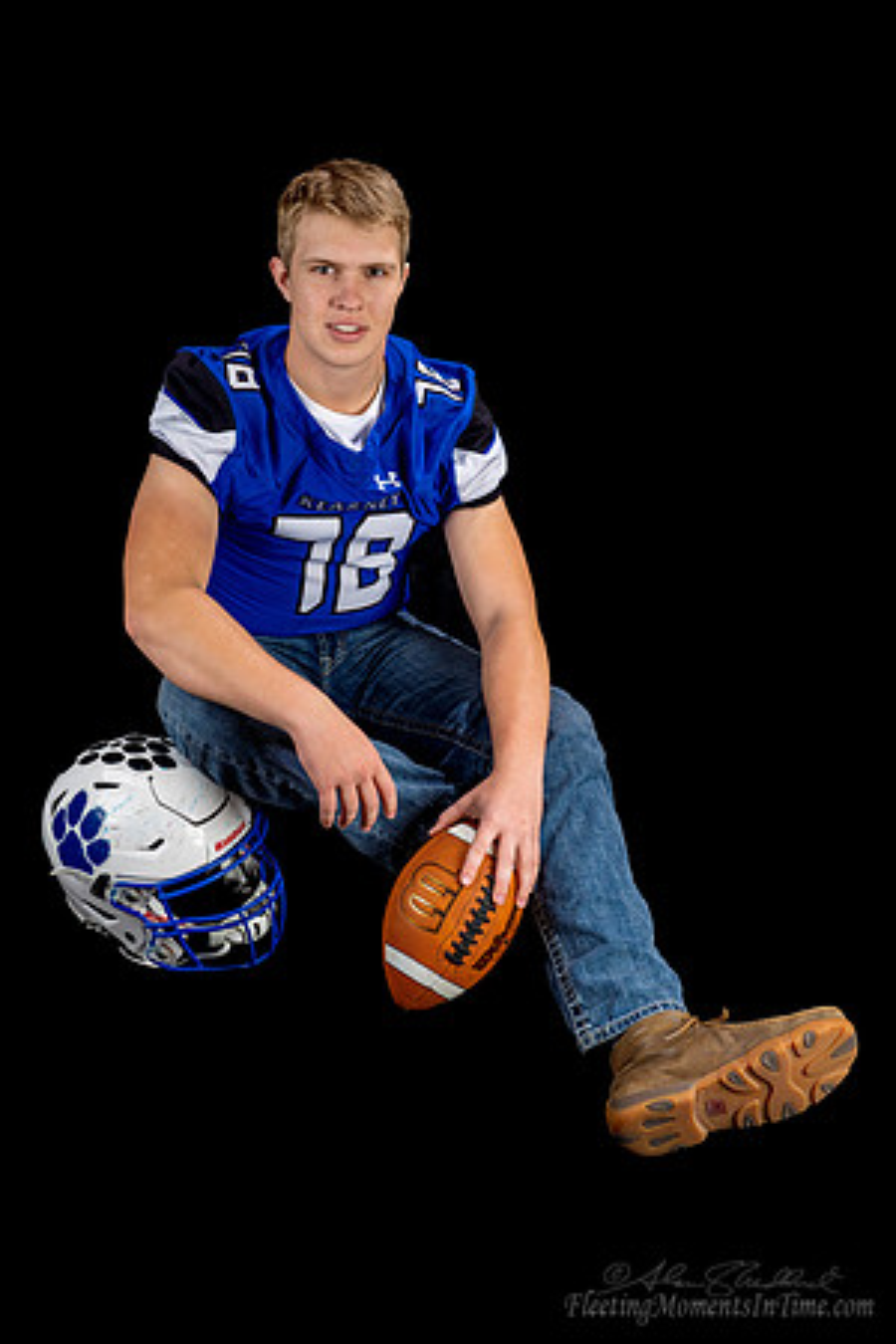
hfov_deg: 33.4
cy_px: 672
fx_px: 1493
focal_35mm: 40
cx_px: 448
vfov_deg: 48.5
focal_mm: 40
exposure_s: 1/125
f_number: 5
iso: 100
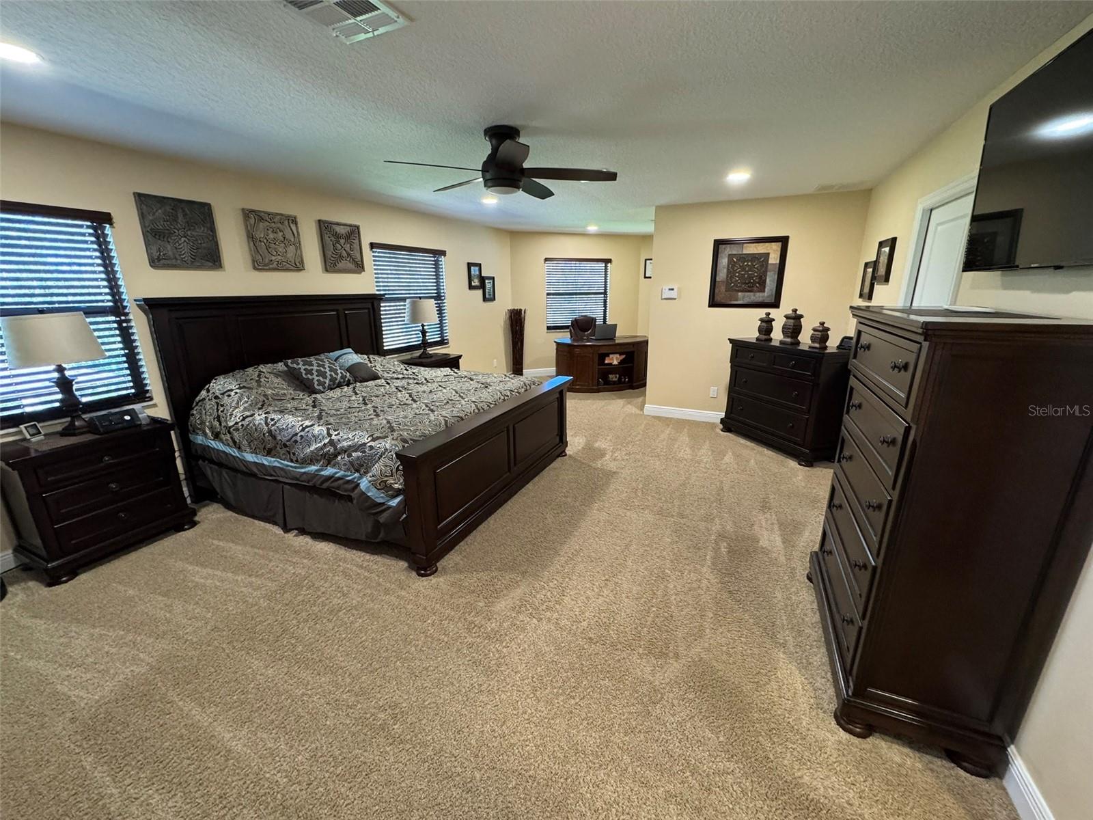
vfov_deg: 85.7
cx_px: 546
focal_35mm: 14
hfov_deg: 102.1
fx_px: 442
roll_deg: +0.5
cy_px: 410
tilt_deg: -17.0
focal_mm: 2.22
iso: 320
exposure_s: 1/60
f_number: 2.2
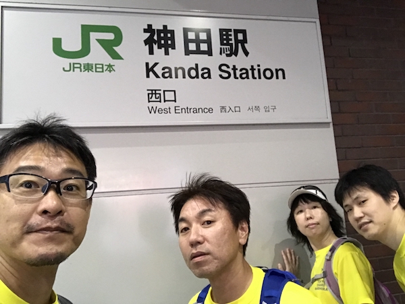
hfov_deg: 56.8
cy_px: 152
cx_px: 202
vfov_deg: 44.2
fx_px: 375
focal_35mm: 32
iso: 200
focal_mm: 2.87
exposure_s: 1/25
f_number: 2.2
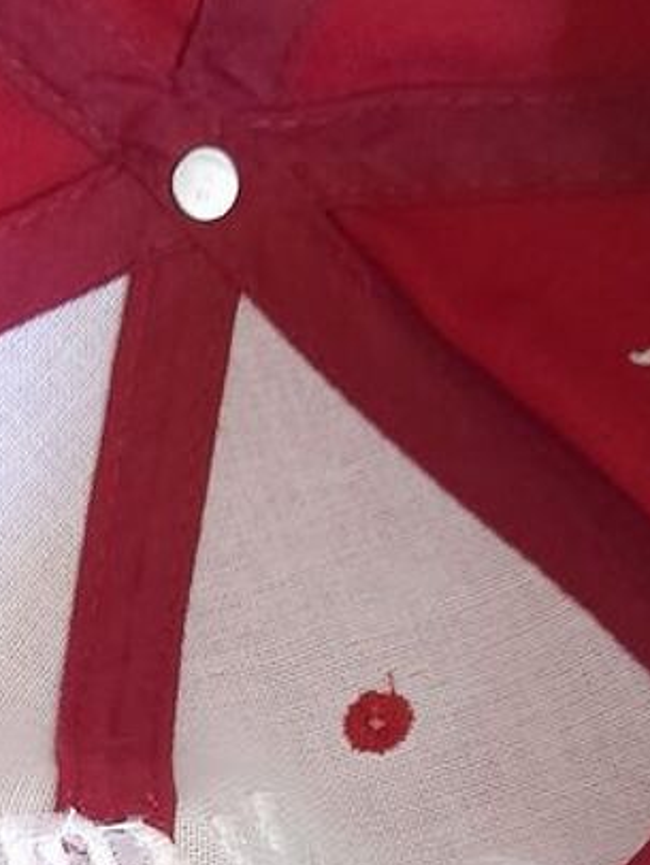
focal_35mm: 82
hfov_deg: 17.8
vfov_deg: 22.0
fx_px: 2051
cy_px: 1037
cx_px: 96
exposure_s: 1/33
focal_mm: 4.6
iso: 400
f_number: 2
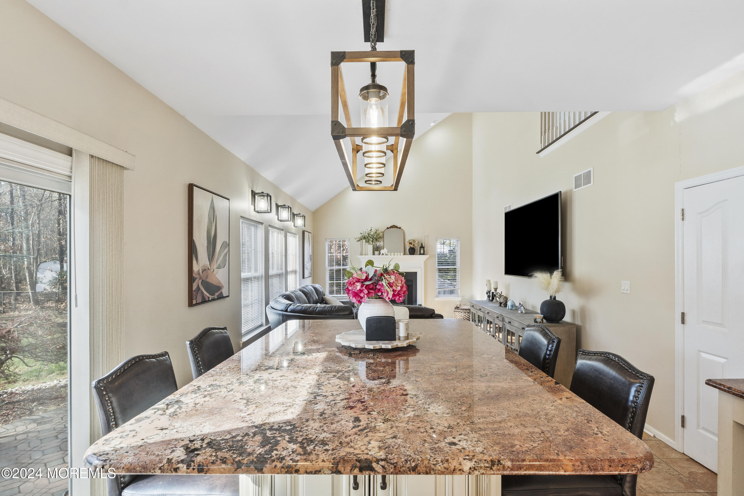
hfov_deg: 90.0
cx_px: 372
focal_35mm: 18
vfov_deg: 67.4
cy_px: 248
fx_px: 372
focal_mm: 12
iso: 200
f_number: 9
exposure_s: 1/1.67
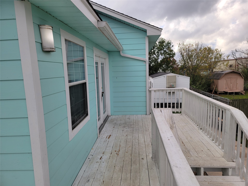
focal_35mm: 24
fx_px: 172
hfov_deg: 71.6
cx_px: 124
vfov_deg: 56.8
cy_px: 93
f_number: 1.8
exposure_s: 1/395
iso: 16
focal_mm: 6.7
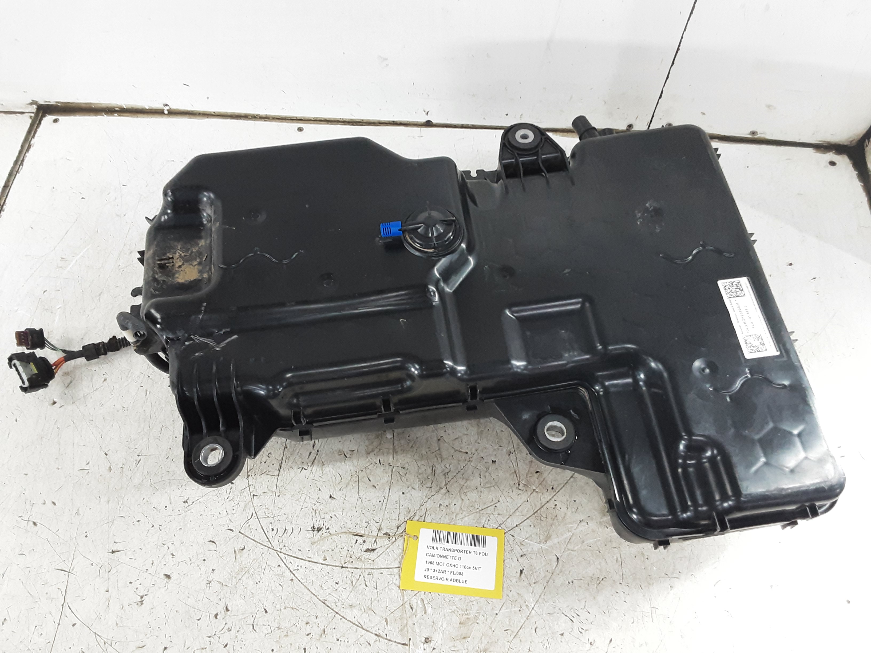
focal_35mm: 27
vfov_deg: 51.4
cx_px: 436
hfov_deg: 65.3
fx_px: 679
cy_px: 326
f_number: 1.9
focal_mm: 2.91
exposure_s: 1/25
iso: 125
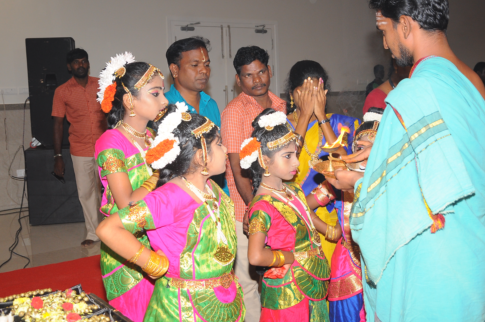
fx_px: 619
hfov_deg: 42.7
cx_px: 272
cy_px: 146
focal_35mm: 46
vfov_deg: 29.2
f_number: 5
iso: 400
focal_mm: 24
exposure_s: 1/125
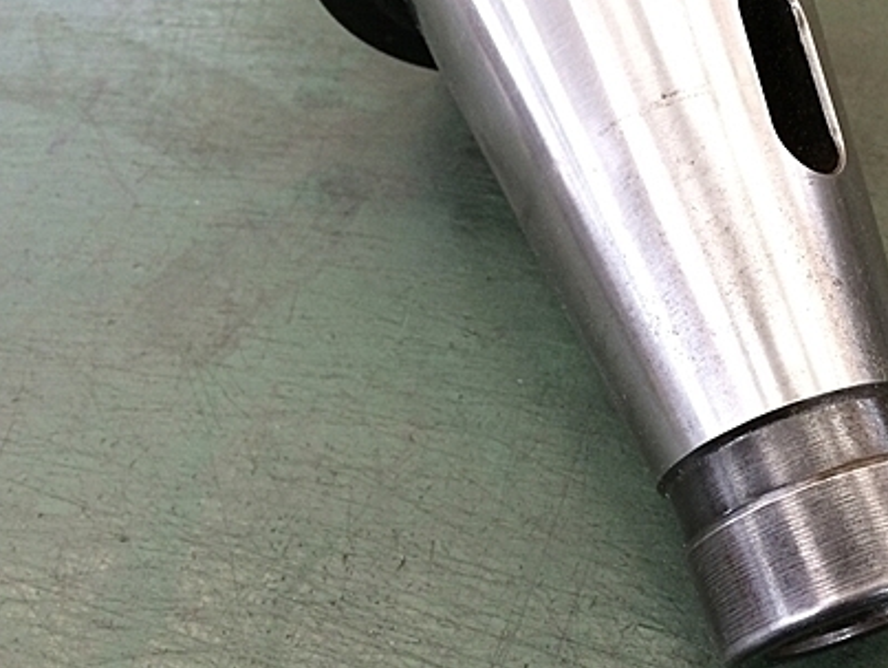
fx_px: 1181
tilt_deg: -51.9
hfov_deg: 40.4
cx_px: 628
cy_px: 258
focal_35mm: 46
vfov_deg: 31.5
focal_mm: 4.15
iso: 160
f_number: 2.2
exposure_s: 1/30
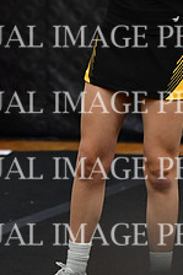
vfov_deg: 2.6
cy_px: -63
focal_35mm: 778
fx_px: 5941
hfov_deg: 1.8
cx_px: 149
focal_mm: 200
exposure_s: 1/500
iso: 4000
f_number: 3.5
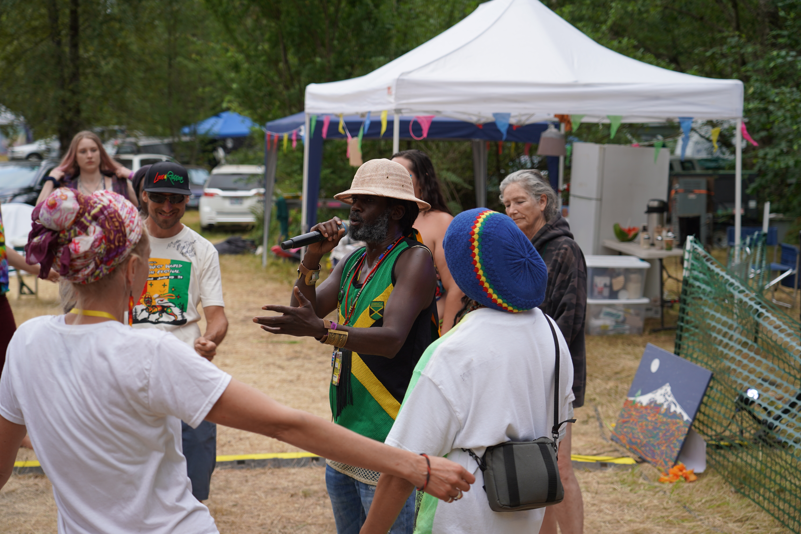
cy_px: 267
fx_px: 1357
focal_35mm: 61
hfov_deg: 32.9
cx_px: 400
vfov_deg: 22.3
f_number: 4
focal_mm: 61
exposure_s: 1/160
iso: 160
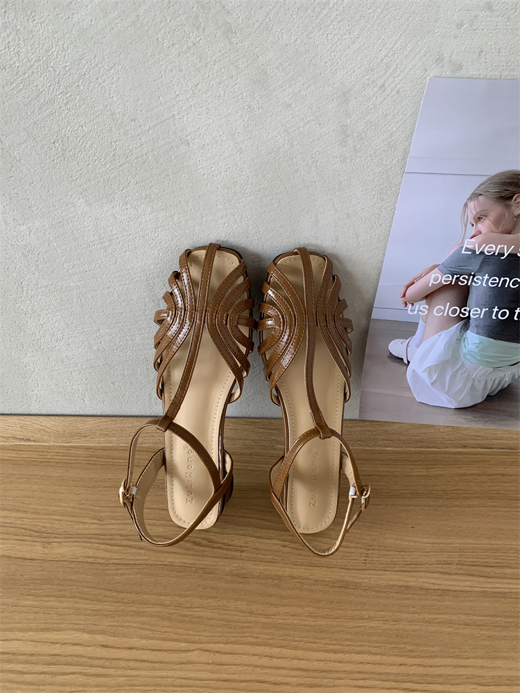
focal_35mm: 26
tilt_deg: -40.8
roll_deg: -1.8
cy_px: 346
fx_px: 521
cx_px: 260
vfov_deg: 67.3
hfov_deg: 53.1
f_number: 1.8
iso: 100
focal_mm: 4.25
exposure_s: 1/100
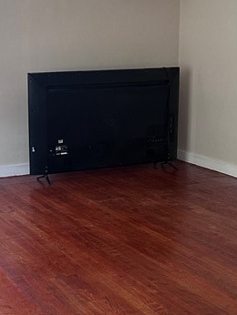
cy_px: 163
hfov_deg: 20.7
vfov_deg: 27.4
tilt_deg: -11.9
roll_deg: +0.2
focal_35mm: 71
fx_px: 647
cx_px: 75
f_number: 1.78
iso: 320
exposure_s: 1/60
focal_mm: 6.86
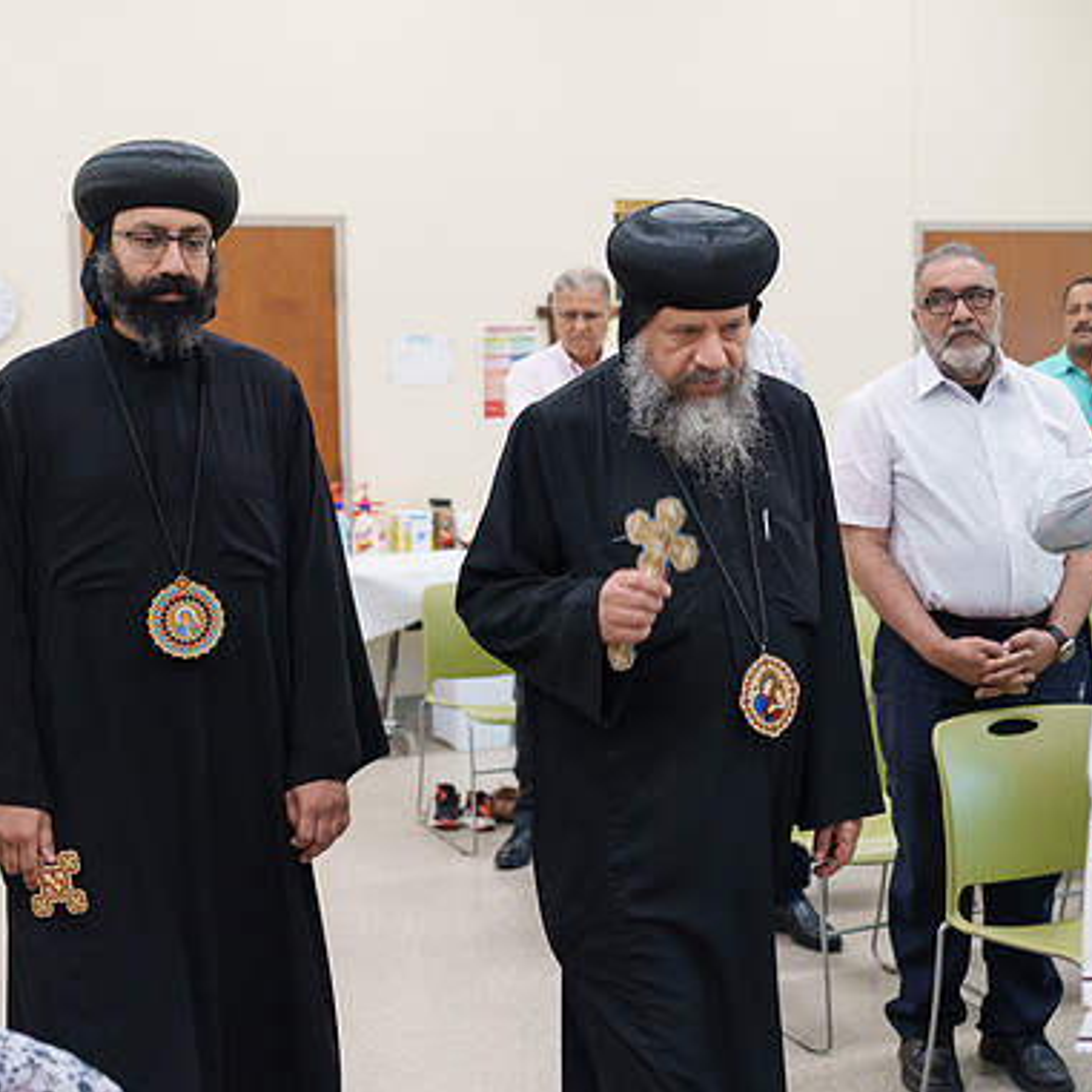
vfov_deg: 32.2
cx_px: 499
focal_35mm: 53
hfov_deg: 32.2
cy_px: 549
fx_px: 1892
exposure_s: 1/160
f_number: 3.5
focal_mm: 41
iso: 1600
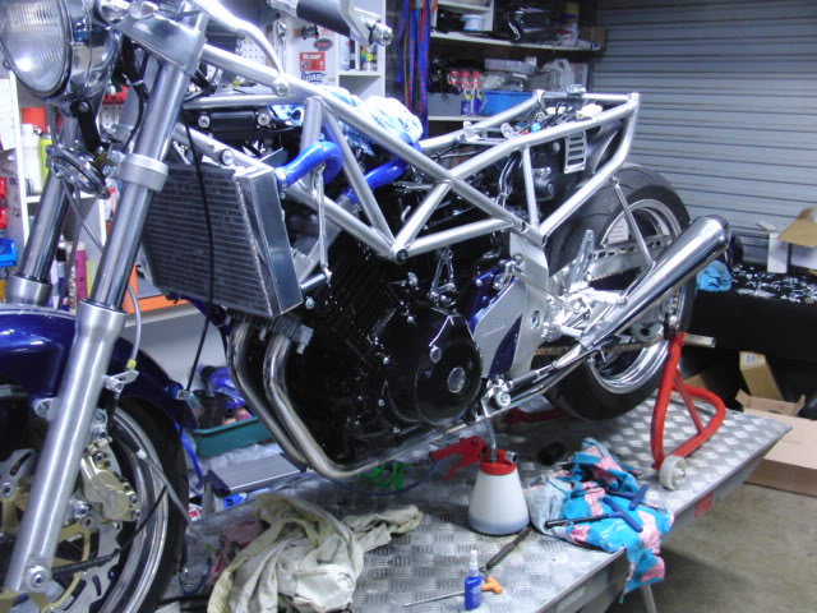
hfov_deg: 50.1
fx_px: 873
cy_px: 306
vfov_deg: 38.7
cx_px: 408
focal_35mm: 37
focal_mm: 6.4
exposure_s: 1/20
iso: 400
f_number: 3.6
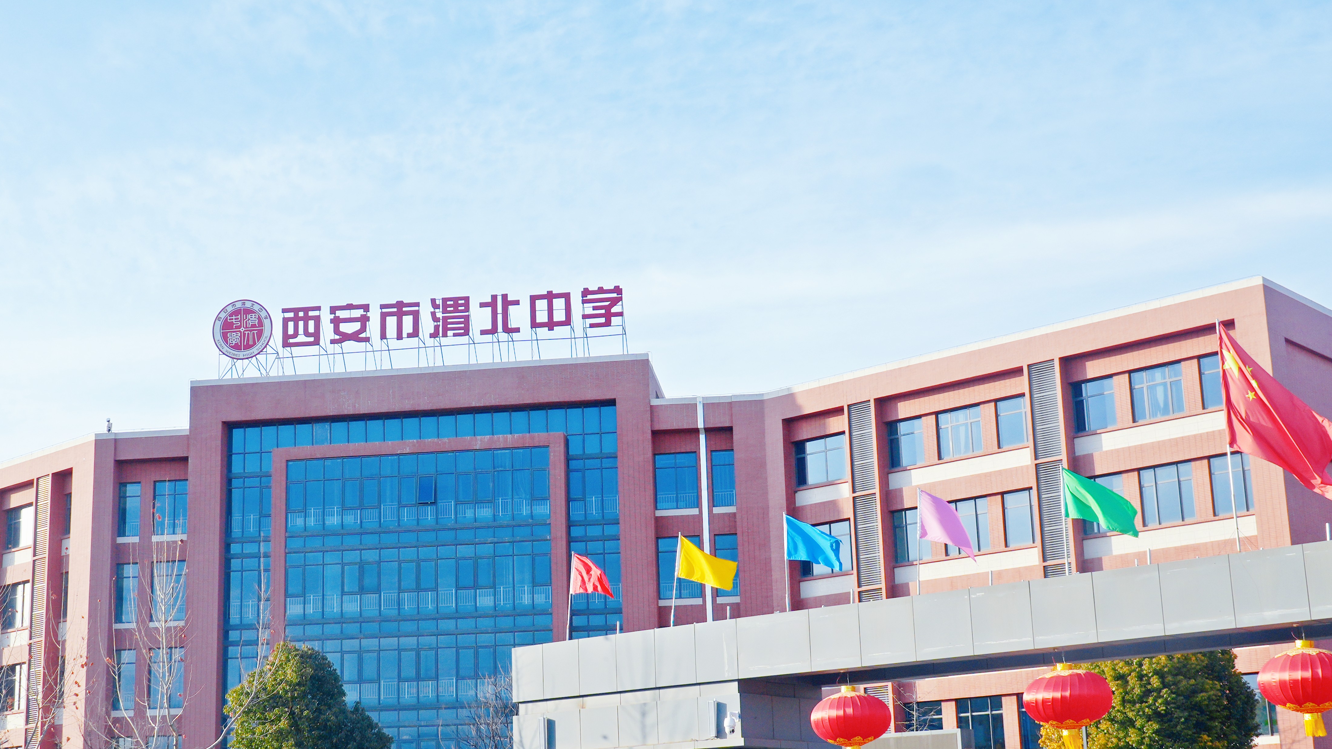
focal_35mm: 47
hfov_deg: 43.8
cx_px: 572
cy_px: 448
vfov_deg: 25.5
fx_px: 1651
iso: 100
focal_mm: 21
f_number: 5
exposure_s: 1/640
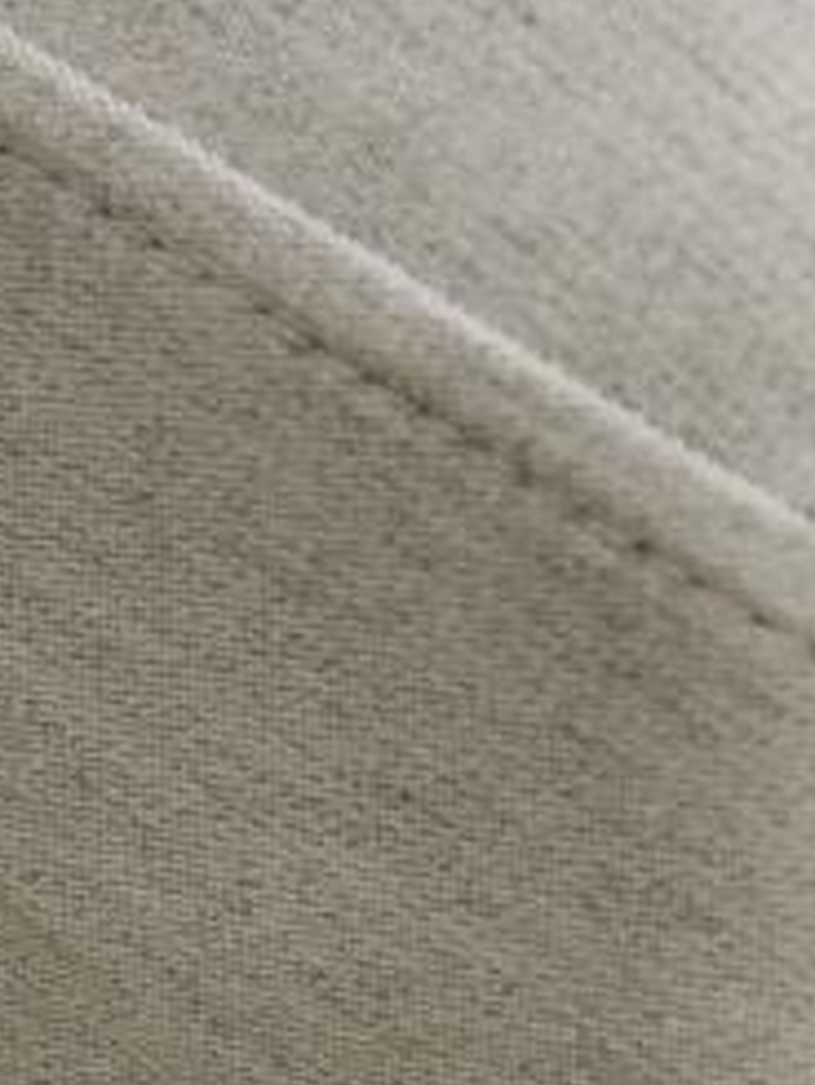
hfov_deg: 5.4
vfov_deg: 7.0
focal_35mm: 272
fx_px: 8531
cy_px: 2181
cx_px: 1448
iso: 1000
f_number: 10
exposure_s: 1/320
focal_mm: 50
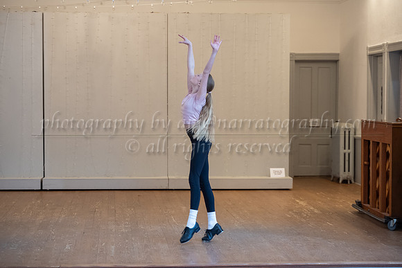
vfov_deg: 15.5
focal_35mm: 88
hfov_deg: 23.0
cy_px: 147
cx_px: 198
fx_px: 988
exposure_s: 1/200
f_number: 2.8
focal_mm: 75
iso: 1600
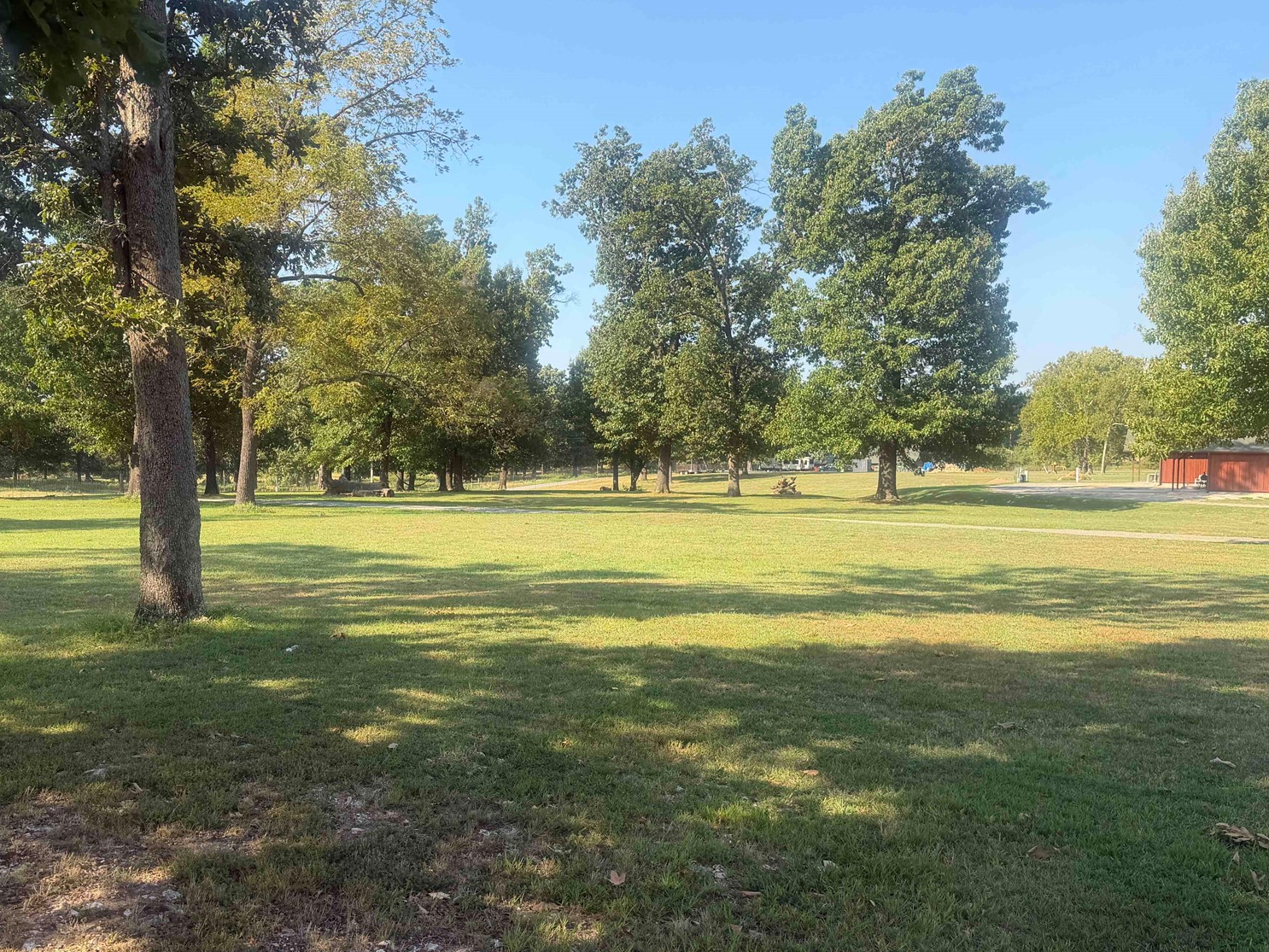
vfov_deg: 45.4
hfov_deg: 57.9
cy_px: 526
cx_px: 506
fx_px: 1137
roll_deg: -2.8
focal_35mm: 31
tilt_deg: -3.7
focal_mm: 6.76
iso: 80
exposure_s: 1/1493
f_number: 1.78
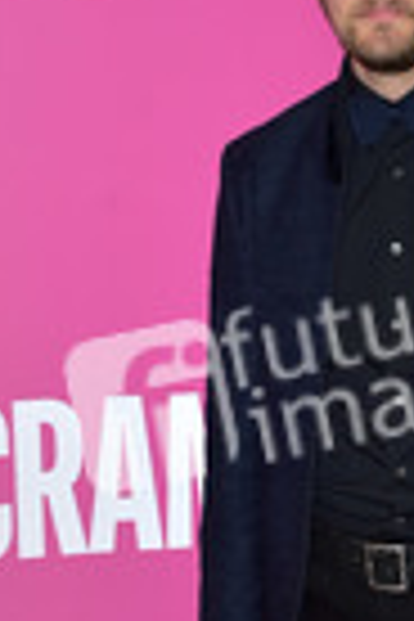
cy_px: 612
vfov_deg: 24.0
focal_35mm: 81
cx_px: 430
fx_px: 1397
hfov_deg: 16.5
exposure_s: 1/250
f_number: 6.3
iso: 160
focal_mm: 28
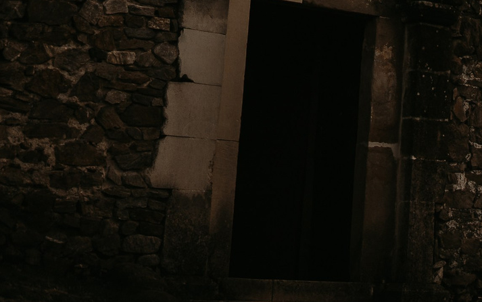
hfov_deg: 14.7
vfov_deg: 9.8
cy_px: -223
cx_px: 797
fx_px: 1682
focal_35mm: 128
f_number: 1.6
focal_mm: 35
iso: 320
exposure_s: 1/6400
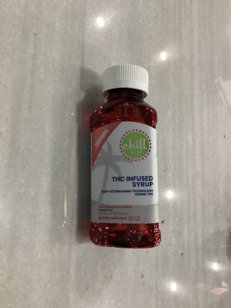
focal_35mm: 31
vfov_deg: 58.4
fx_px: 276
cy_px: 154
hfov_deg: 45.4
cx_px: 116
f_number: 2.4
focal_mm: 3.3
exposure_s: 1/60
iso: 400
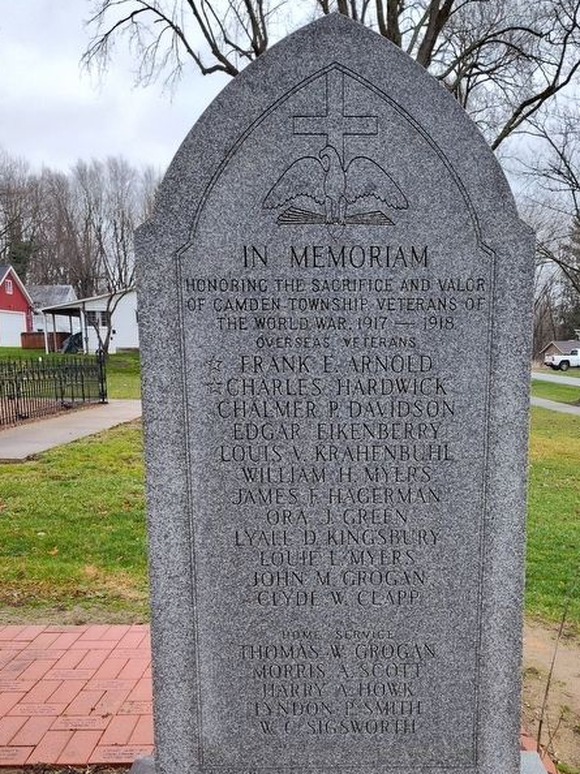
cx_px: 344
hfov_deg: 45.2
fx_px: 693
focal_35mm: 31
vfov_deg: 57.5
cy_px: 493
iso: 149
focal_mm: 5.56
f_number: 1.8
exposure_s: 1/200
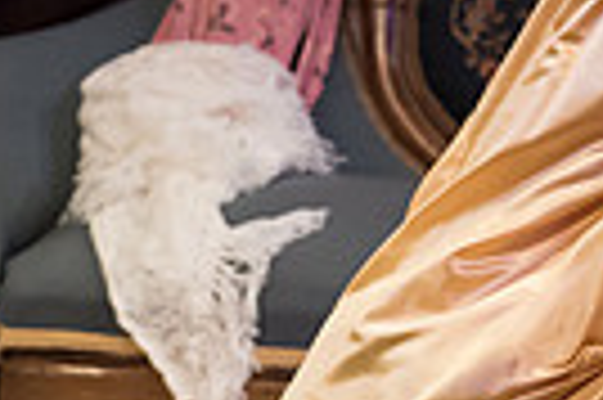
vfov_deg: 1.1
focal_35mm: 1302
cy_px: 25
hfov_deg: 1.6
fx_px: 21782
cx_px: 990
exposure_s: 1/400
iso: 3200
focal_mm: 300
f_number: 4
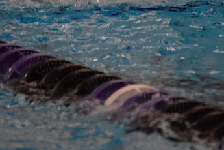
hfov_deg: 2.5
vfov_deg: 1.7
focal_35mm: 823
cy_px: -59
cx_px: 224
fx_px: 5123
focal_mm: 185
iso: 3200
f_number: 5
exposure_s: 1/200
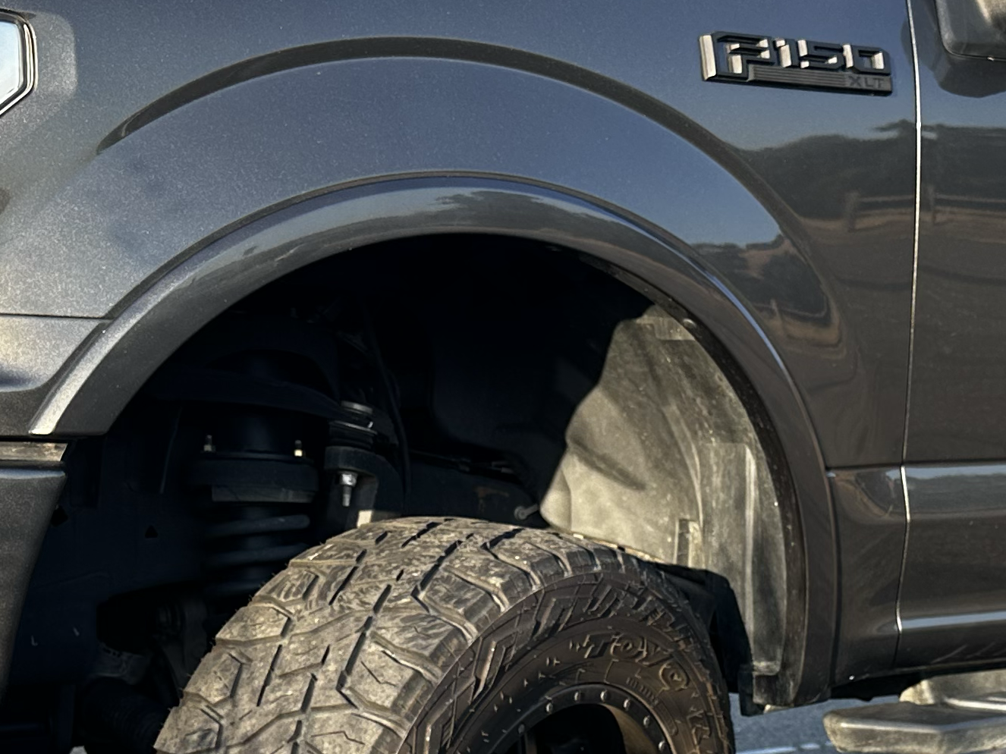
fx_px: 2121
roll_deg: +5.4
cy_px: 788
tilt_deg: -9.2
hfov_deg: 26.4
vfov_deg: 19.5
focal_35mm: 73
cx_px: 740
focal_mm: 6.86
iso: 80
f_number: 1.78
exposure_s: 1/527
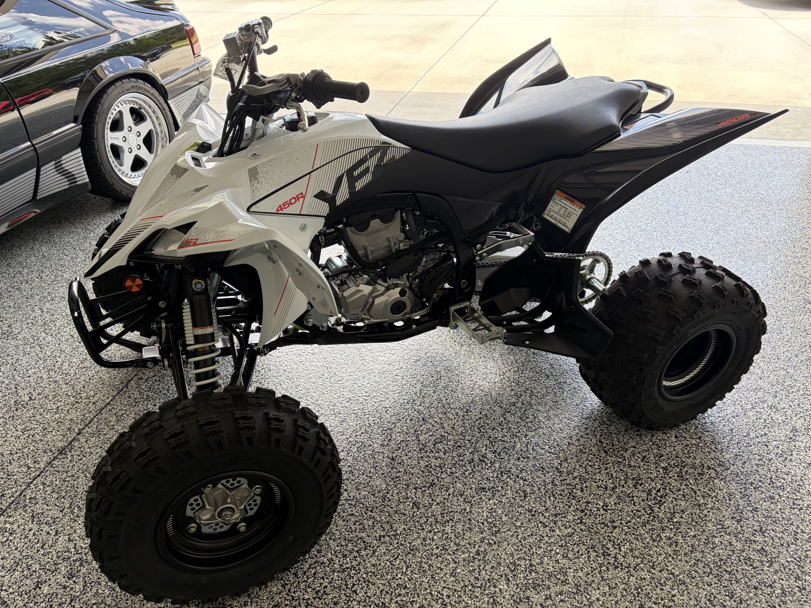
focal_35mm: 26
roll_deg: +4.2
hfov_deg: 67.3
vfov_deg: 53.1
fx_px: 609
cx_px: 406
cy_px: 304
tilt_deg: -33.4
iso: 50
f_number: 1.6
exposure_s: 1/184
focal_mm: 5.96
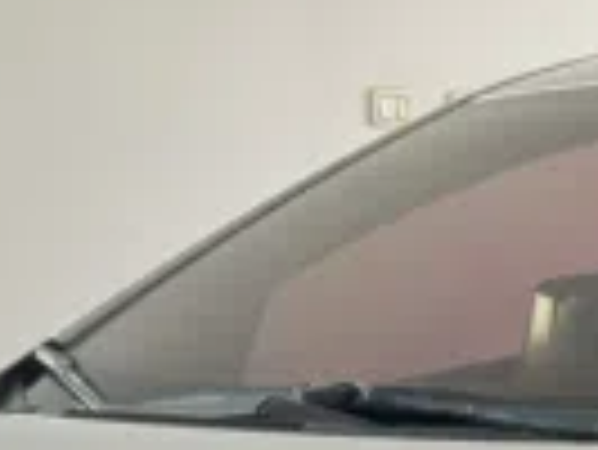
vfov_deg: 6.4
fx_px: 3994
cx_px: 755
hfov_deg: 8.5
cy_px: 495
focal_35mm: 231
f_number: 1.78
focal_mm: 6.76
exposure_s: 1/60
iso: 200
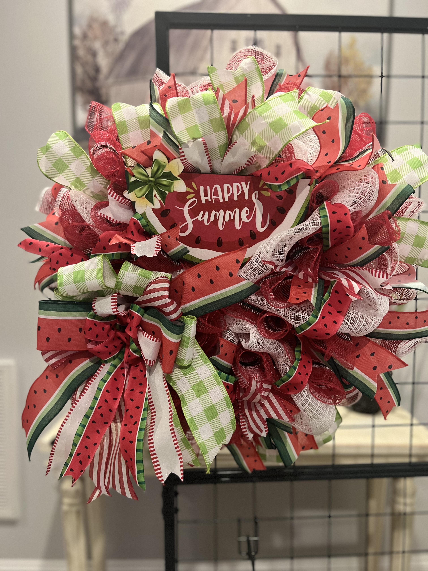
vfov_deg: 67.3
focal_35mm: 26
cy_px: 286
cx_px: 214
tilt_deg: -4.0
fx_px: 429
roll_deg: -0.7
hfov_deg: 53.1
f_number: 1.5
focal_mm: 5.7
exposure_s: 1/60
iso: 500
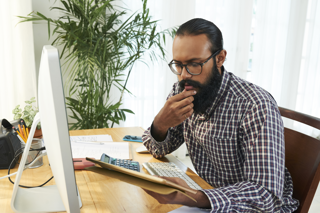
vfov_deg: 37.9
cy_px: 106
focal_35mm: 35
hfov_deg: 54.4
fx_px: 311
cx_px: 160
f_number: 6.3
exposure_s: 1/100
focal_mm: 35
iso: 800
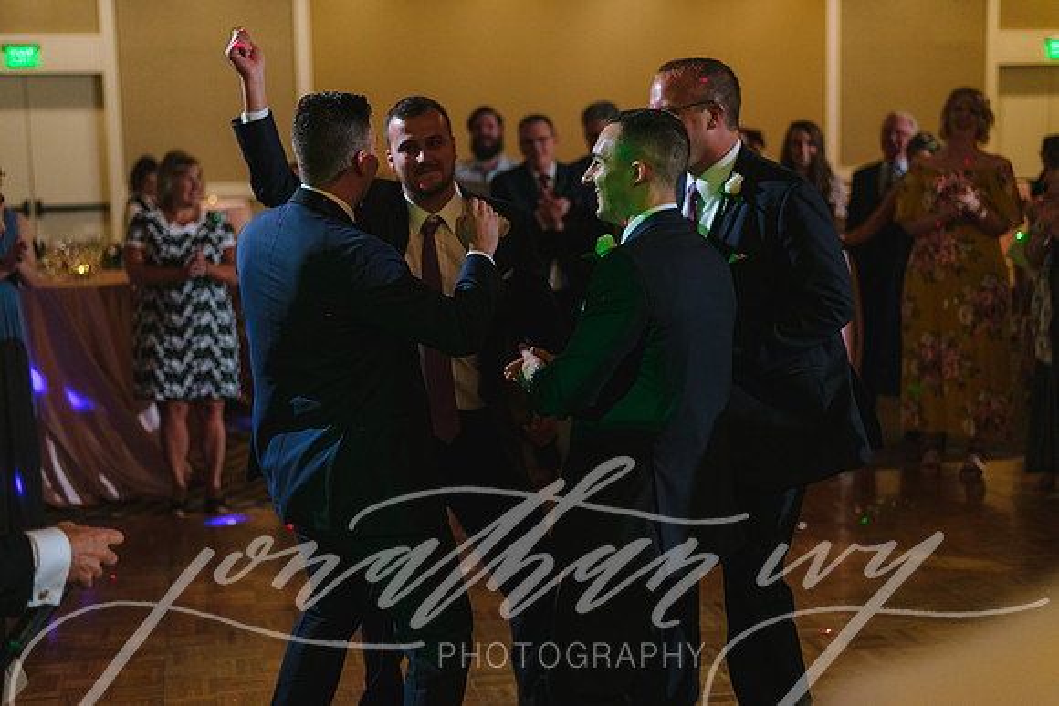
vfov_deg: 27.0
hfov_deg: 39.6
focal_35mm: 50
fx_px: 1471
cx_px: 530
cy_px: 353
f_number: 2.2
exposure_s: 1/160
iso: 1600
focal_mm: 50
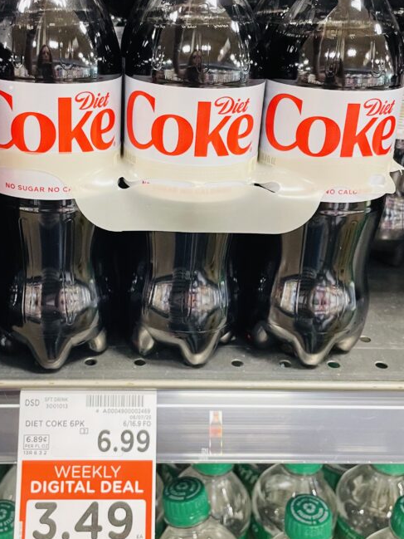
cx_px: 152
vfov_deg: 45.6
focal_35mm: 41
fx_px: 638
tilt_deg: -21.7
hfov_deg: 35.0
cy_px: 230
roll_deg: -1.7
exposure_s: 1/60
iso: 250
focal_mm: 4.2
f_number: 1.6
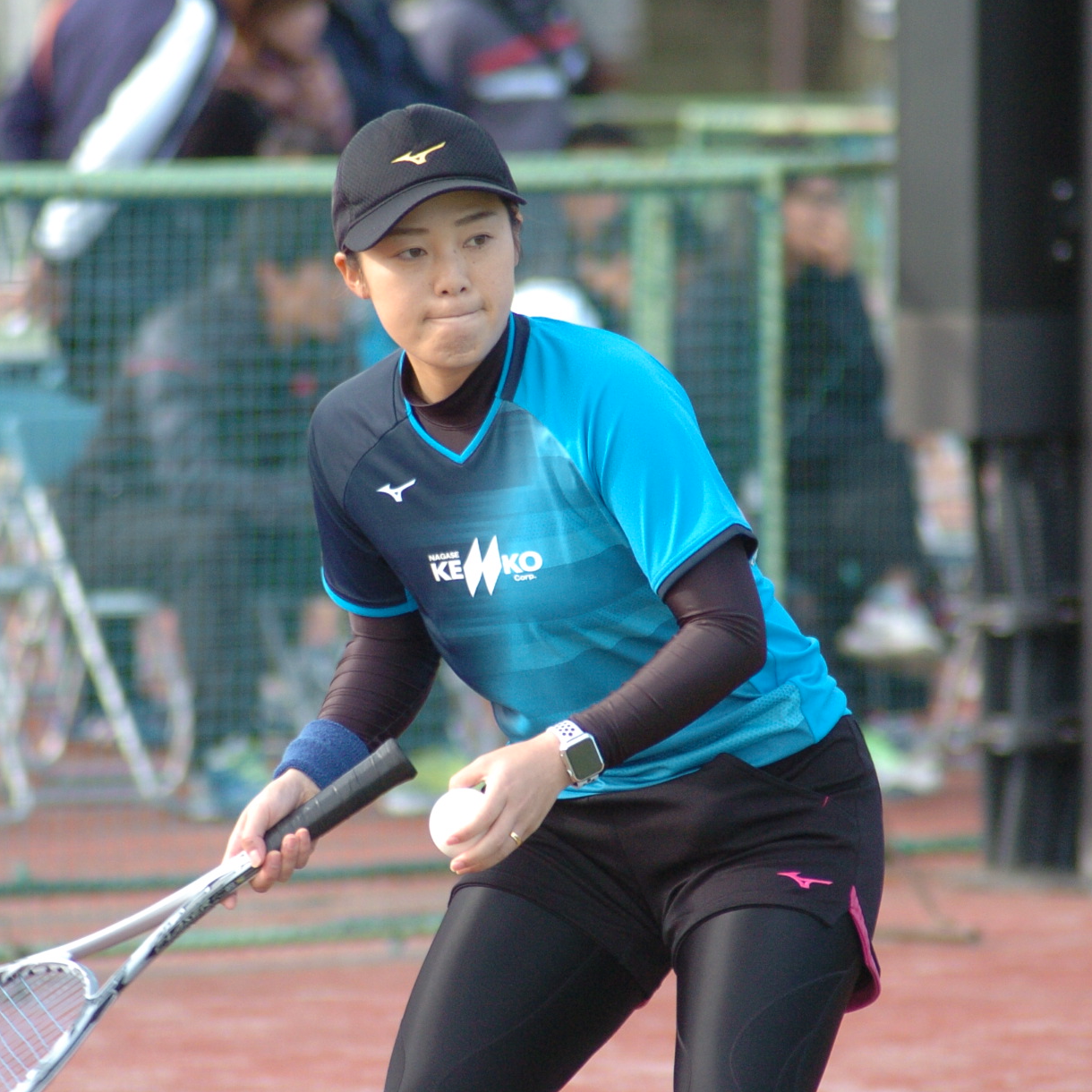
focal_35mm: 461
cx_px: 496
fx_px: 16453
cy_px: 545
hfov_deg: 3.8
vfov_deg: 3.8
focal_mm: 240
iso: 560
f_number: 5
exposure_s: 1/500
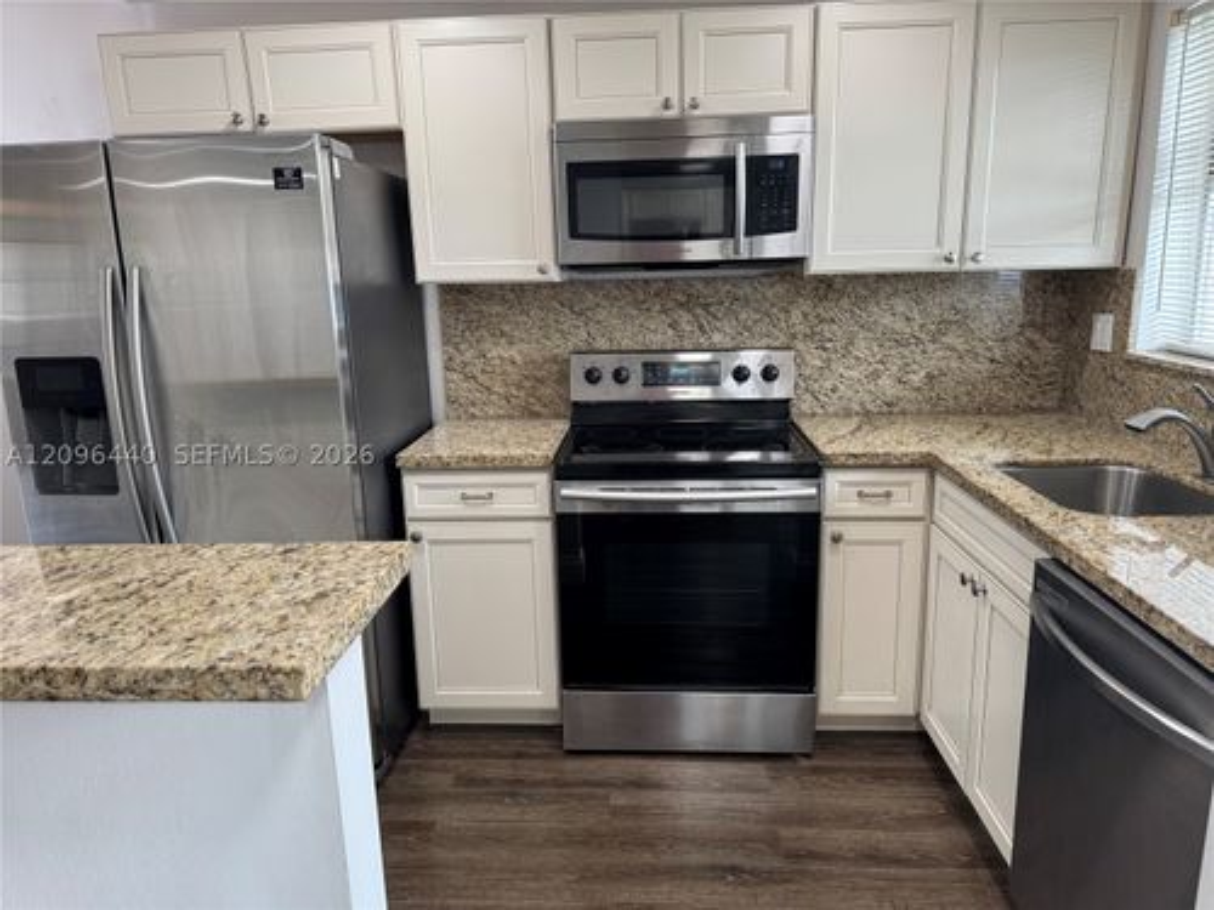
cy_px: 455
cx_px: 607
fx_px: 842
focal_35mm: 24
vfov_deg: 56.8
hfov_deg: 71.6
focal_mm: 6.76
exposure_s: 1/120
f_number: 1.78
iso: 160
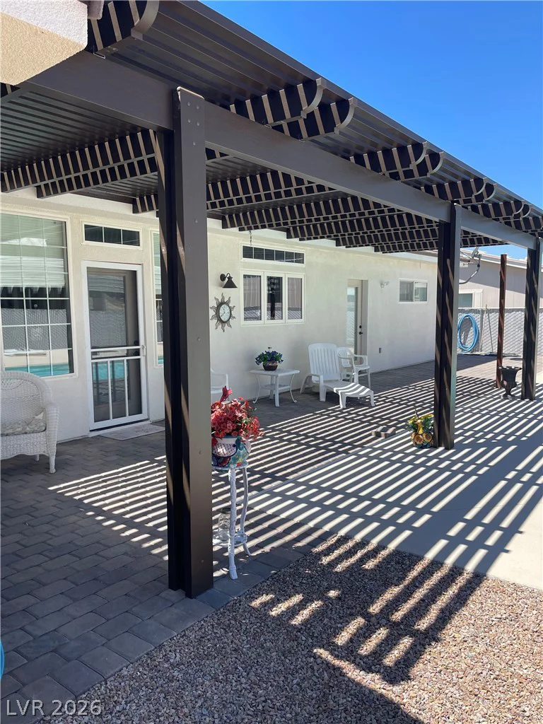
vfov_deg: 69.4
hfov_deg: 54.9
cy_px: 362
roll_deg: +0.5
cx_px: 272
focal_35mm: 25
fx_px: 523
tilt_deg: -6.2
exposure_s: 1/1946
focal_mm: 5.1
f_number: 1.6
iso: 32
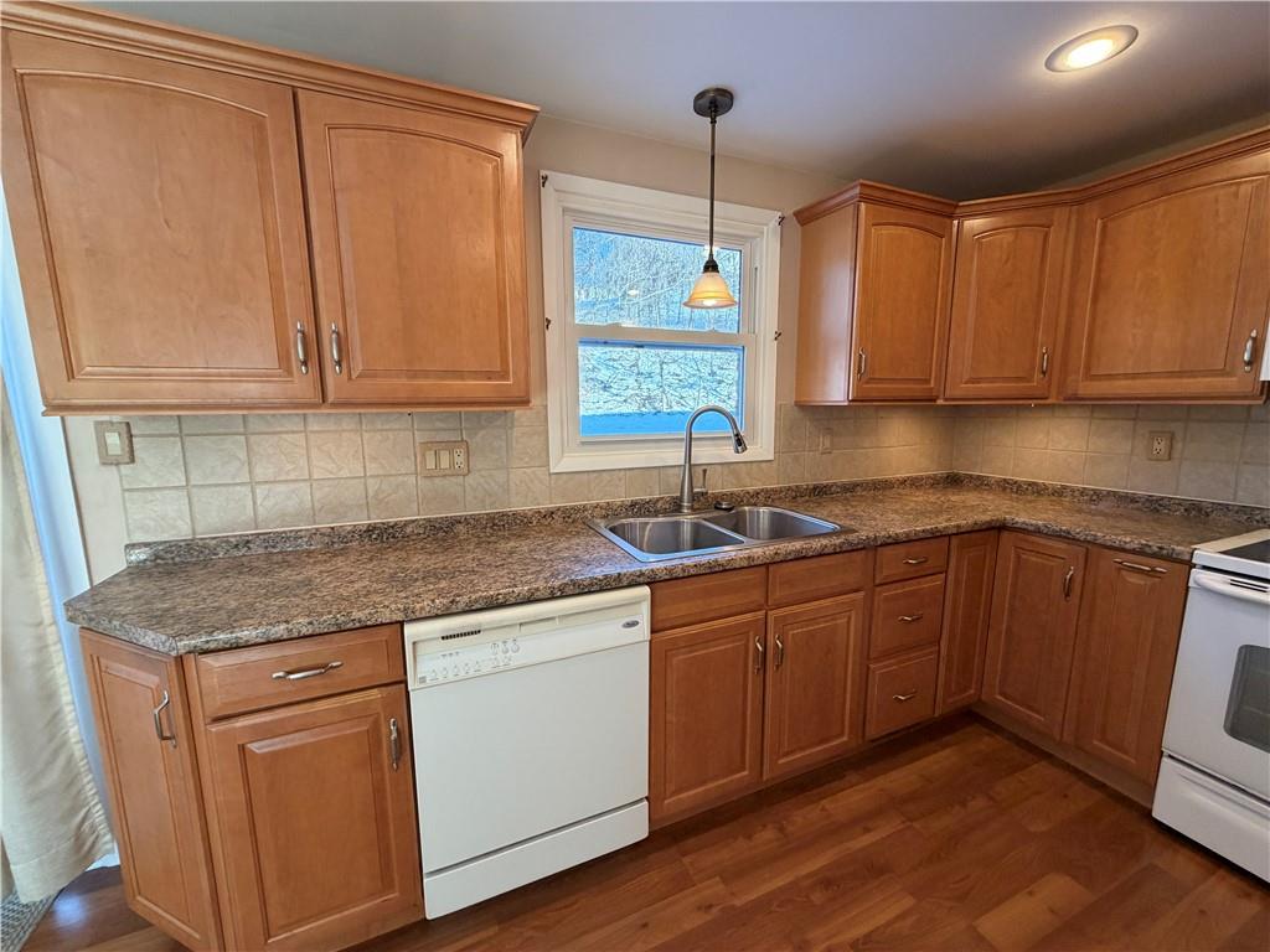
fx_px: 514
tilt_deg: -8.6
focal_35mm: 14
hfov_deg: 102.1
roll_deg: +0.4
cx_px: 635
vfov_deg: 85.7
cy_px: 476
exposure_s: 1/120
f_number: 2.2
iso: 200
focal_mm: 2.22
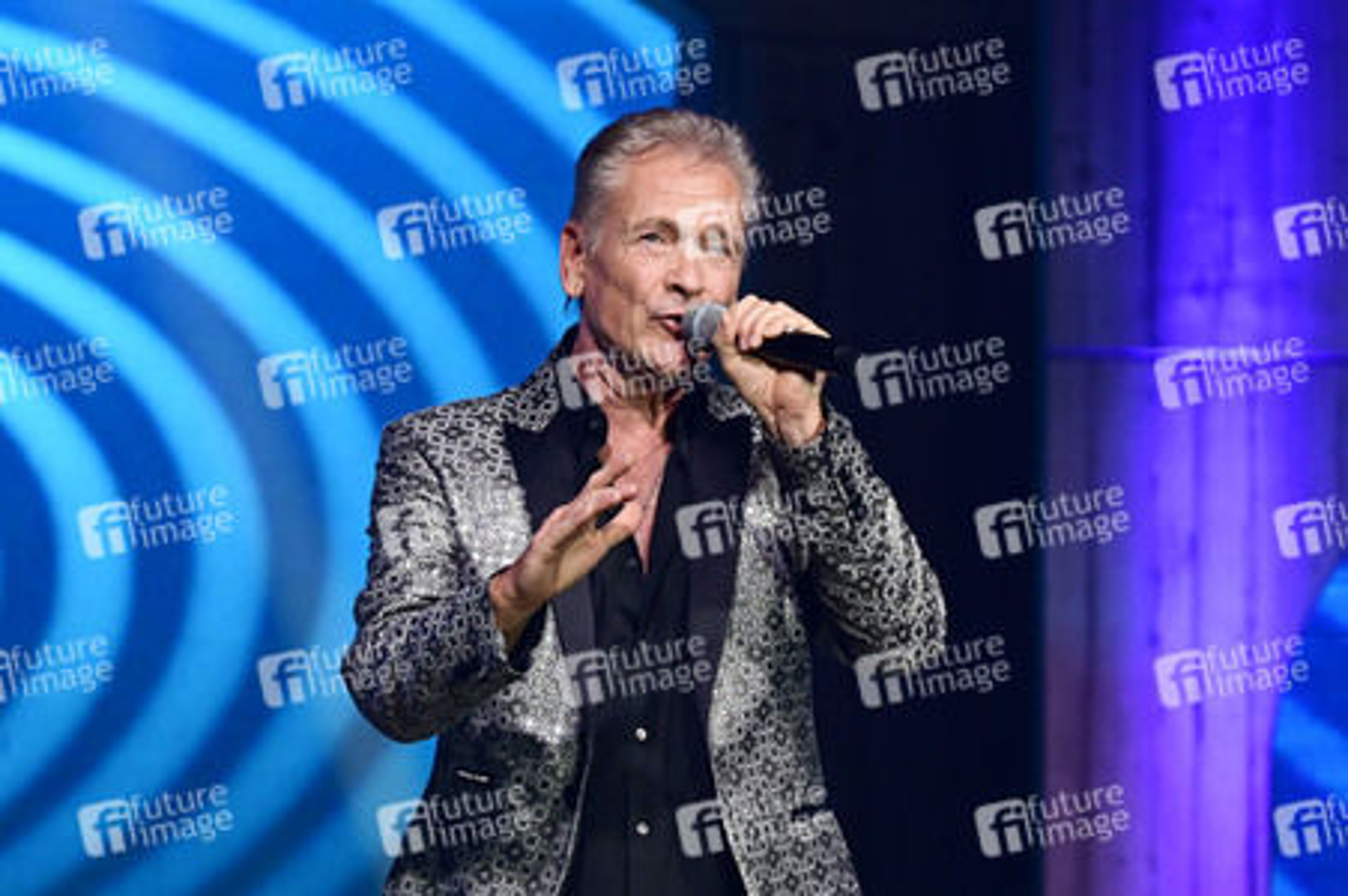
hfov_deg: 10.3
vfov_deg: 6.9
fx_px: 7483
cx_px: 674
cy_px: 448
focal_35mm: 200
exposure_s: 1/500
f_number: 3.5
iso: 1600
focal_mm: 200
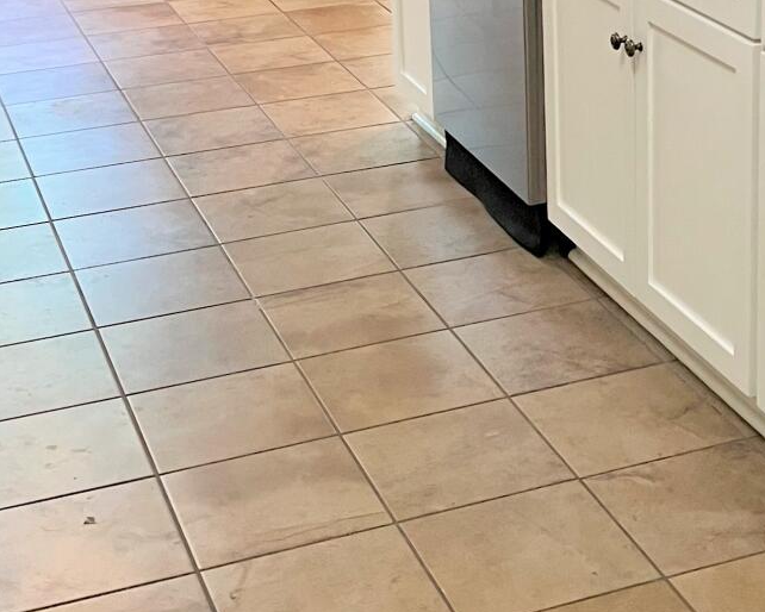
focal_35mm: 79
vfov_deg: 19.1
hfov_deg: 23.9
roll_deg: +2.7
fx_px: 1789
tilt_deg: -13.4
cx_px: 567
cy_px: 83
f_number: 1.5
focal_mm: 5.7
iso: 250
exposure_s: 1/60
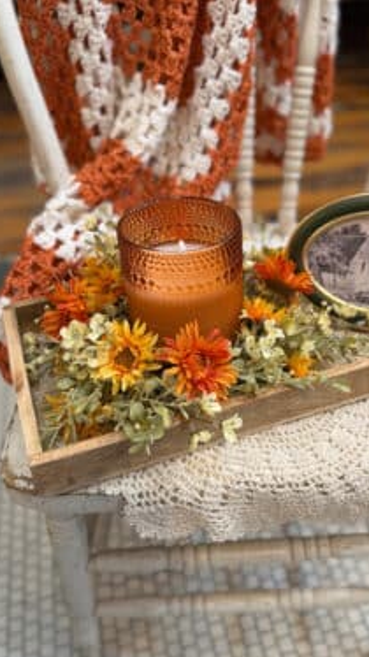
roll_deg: -2.1
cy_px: 350
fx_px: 488
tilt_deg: -42.0
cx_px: 253
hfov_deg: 40.8
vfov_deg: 67.9
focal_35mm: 28
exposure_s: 1/60
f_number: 1.78
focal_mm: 6.76
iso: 125
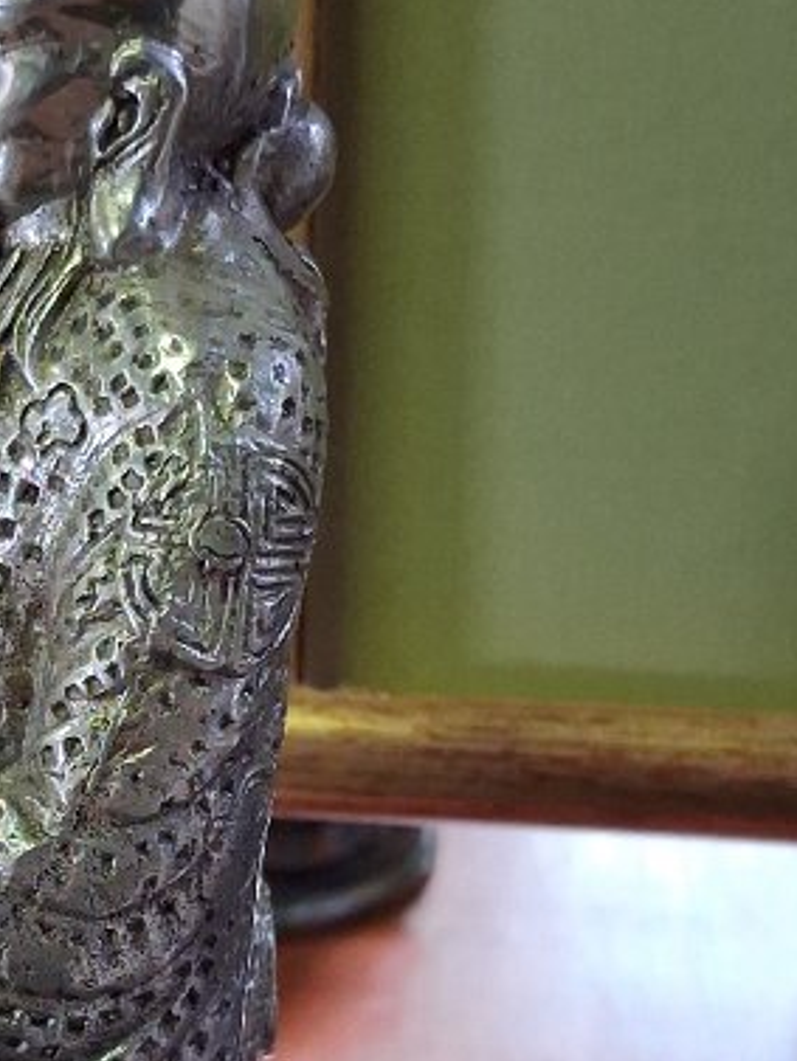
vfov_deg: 22.6
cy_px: 774
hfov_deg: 16.9
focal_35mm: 86
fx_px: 2639
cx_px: 48
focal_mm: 4
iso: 400
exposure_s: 1/33
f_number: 1.8
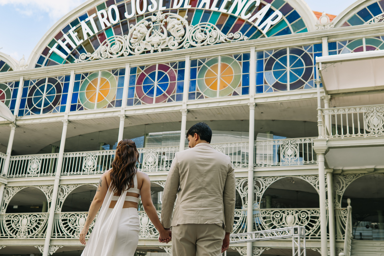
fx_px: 480
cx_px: 192
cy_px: 128
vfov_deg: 29.9
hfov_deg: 43.6
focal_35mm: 45
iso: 100
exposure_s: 1/200
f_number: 2.5
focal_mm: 30
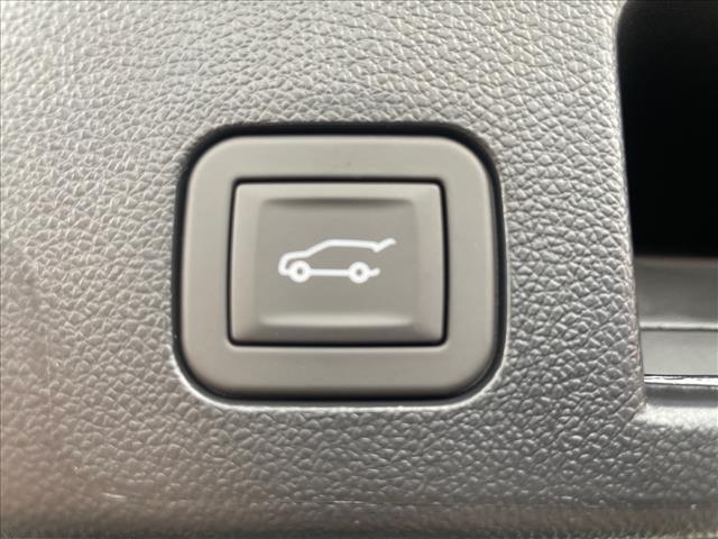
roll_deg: +5.3
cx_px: 359
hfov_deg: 67.3
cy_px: 270
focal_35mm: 26
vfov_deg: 53.1
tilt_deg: +23.1
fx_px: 539
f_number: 1.6
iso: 125
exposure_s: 1/74
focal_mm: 4.2
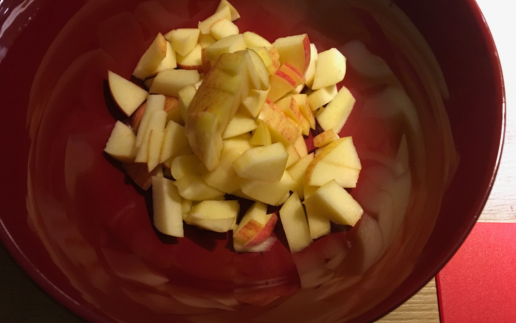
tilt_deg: -69.5
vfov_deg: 39.4
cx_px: 253
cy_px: 149
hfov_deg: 59.6
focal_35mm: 32
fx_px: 450
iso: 200
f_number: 2.2
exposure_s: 1/20
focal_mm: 4.15
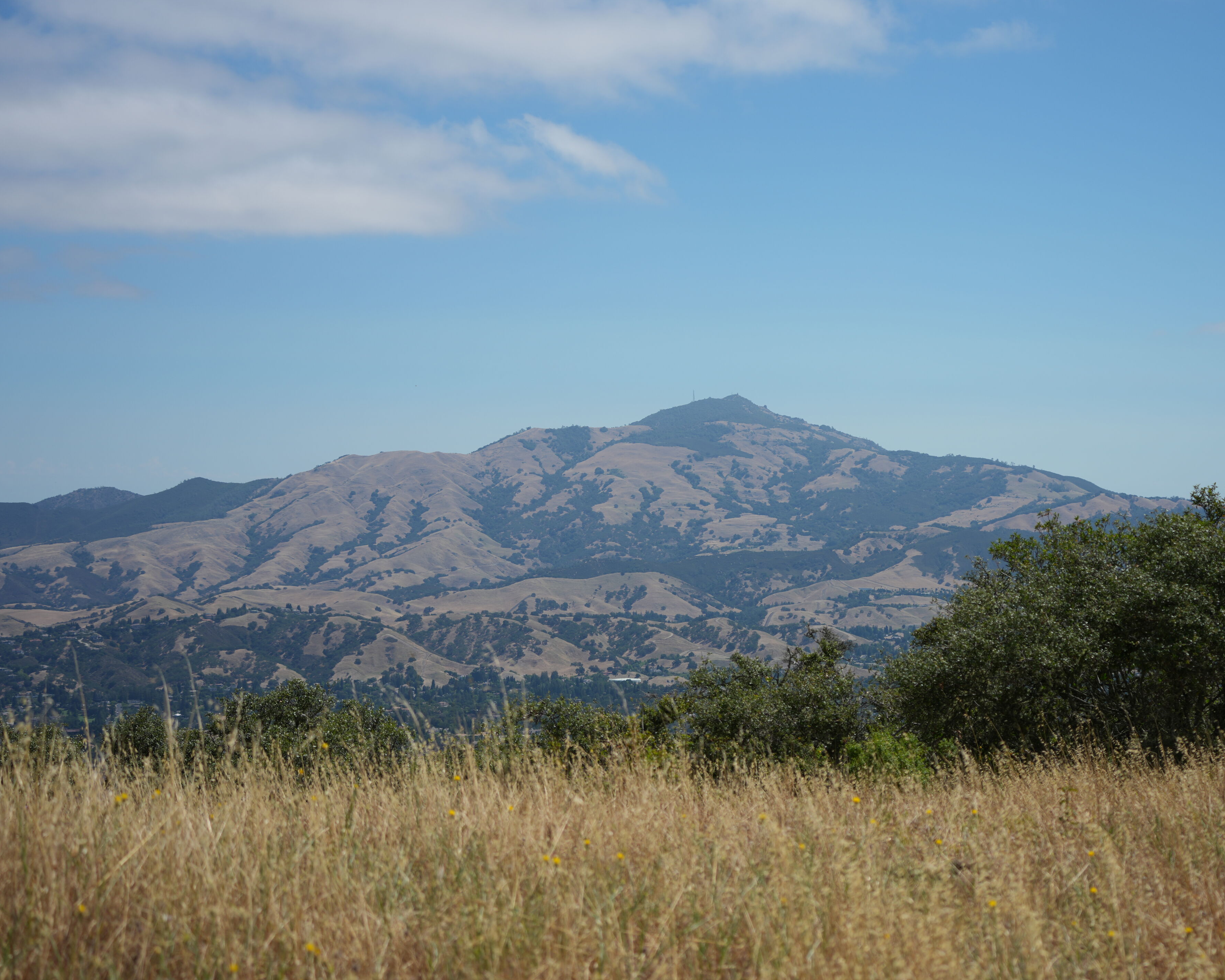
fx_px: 2683
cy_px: 492
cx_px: 729
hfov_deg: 25.7
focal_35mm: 74
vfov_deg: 20.7
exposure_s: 1/1250
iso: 125
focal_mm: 65
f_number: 5
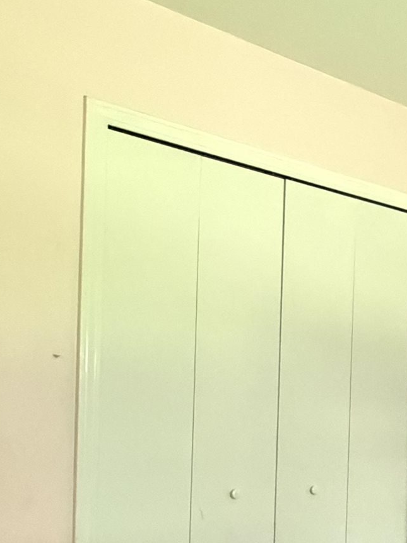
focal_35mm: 50
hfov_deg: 25.0
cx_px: 536
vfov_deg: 37.0
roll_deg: -1.4
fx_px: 784
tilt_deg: +1.1
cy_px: 422
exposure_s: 1/53
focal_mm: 2.22
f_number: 2.2
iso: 1250
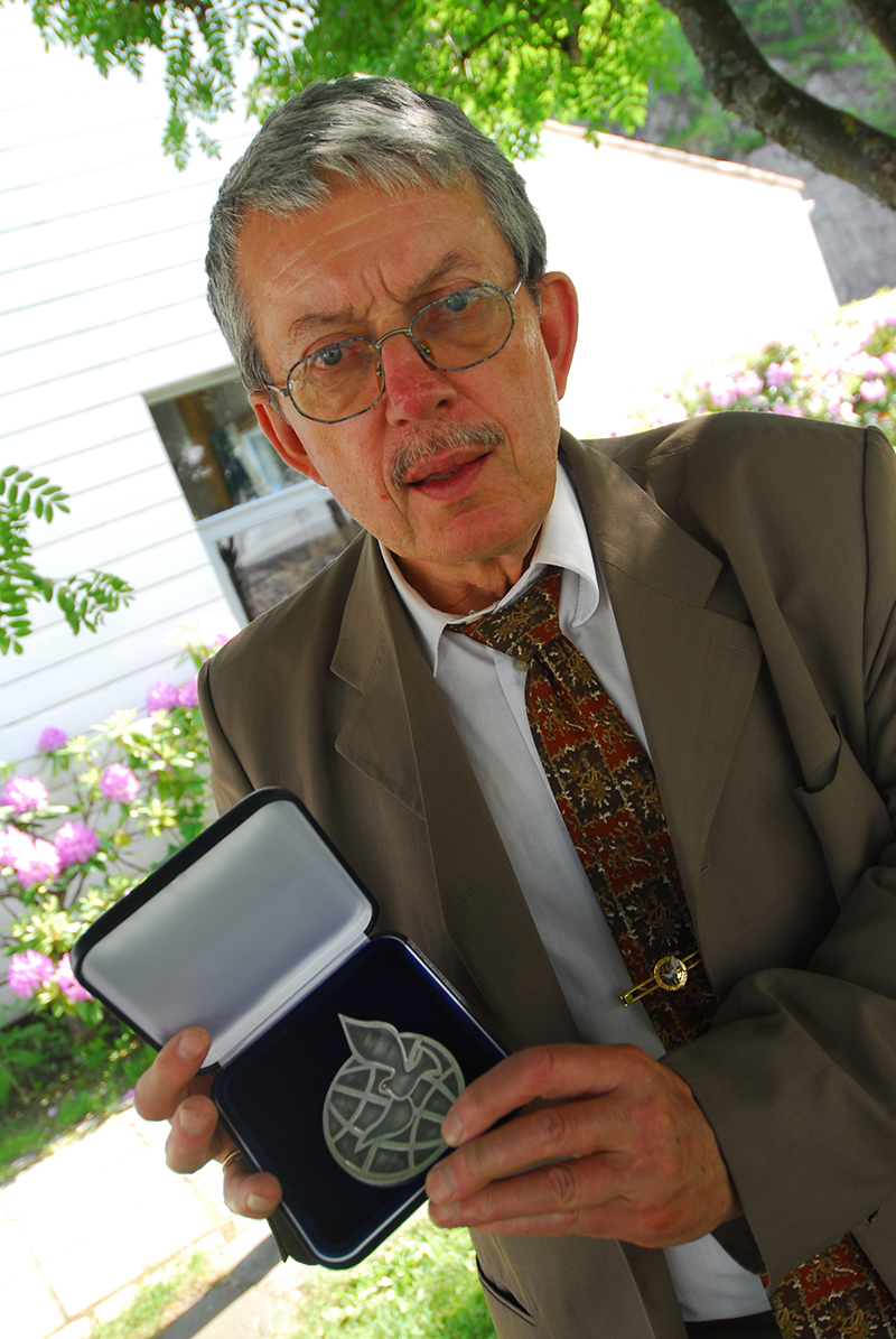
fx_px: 1340
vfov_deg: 53.1
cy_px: 670
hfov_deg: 37.0
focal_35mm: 36
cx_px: 448
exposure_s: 1/100
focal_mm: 24
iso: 200
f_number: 5.6
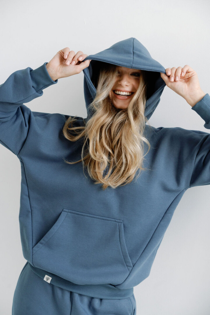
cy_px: 158
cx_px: 105
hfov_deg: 24.6
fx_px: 481
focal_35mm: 55
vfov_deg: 36.2
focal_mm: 55
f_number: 5.6
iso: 1250
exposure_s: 1/100
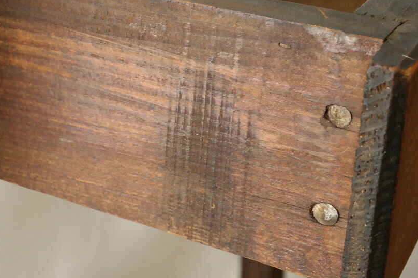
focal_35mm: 92
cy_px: 52
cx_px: 55
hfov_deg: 21.7
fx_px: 1068
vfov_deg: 14.8
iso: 1600
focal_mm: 28
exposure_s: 1/30
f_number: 5.6
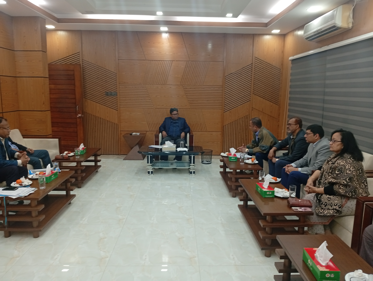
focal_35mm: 27
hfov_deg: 65.2
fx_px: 291
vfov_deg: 51.5
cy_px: 140
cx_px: 186
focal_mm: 3.98
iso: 249
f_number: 1.8
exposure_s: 1/33.3
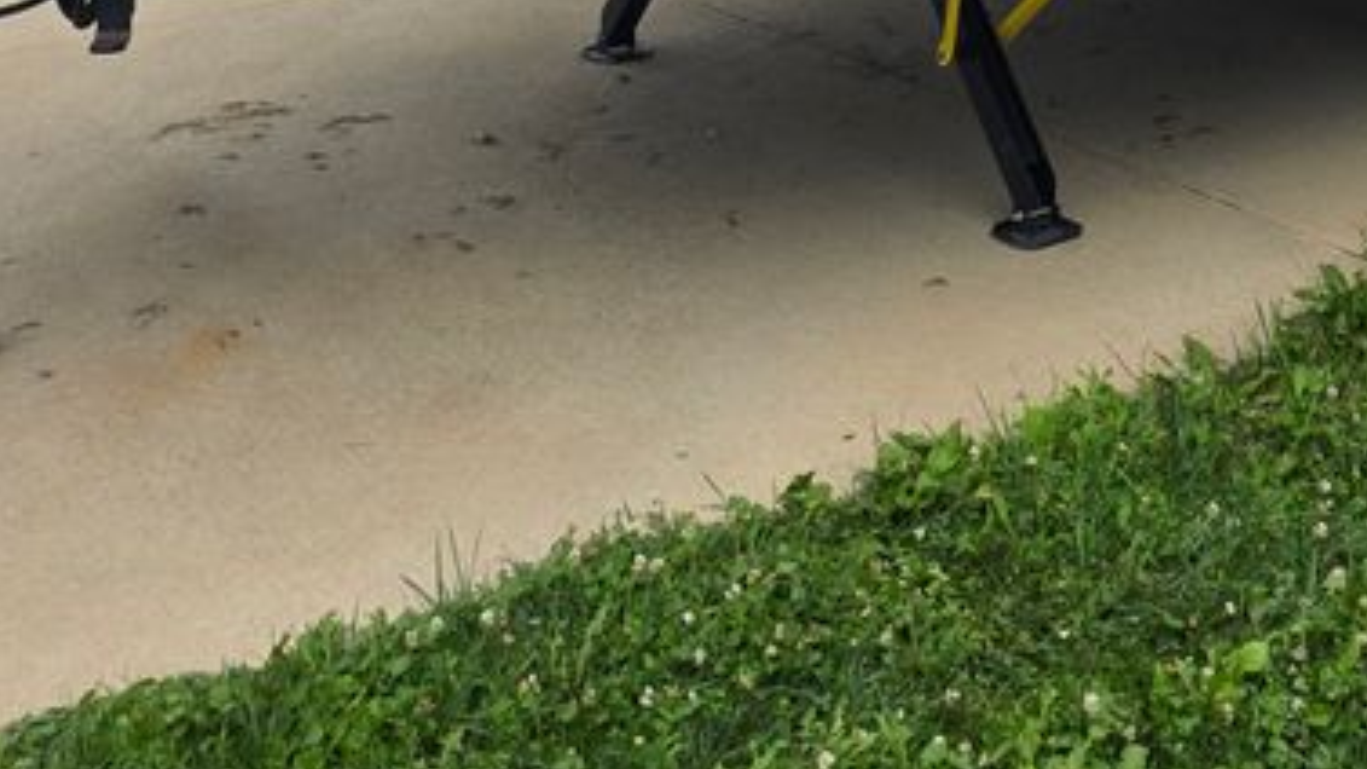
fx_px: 2465
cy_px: -602
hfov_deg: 30.0
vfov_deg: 15.4
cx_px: 1153
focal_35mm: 68
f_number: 1.7
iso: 80
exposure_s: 1/2805
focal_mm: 6.3
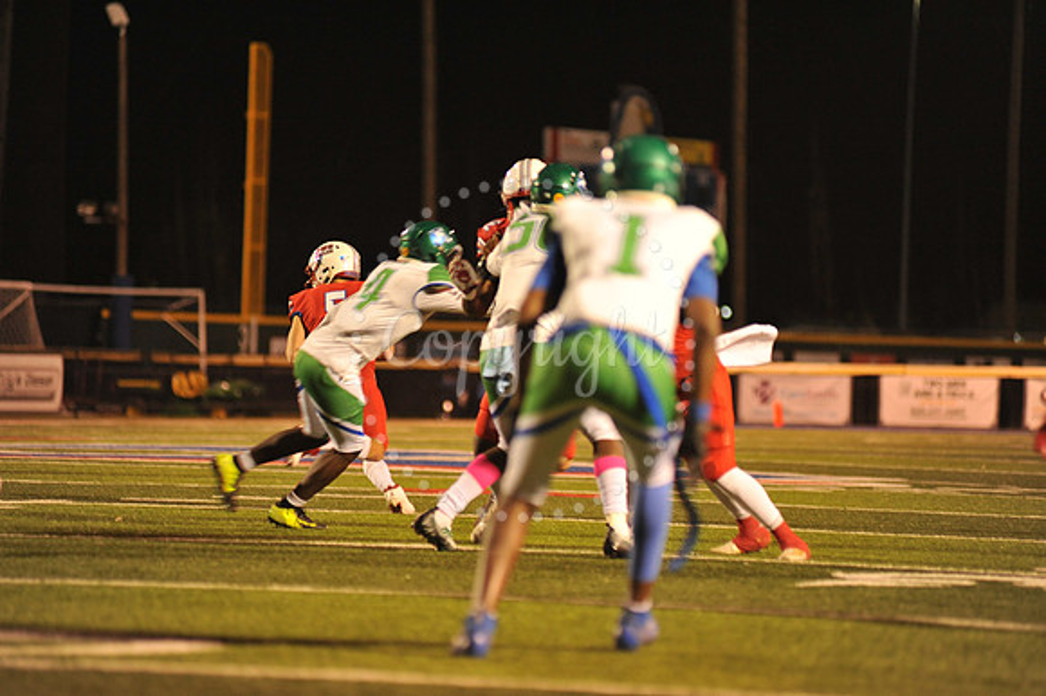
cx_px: 523
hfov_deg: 10.3
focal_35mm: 200
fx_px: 5808
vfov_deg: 6.9
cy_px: 348
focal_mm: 200
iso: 2000
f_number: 2.8
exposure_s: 1/200
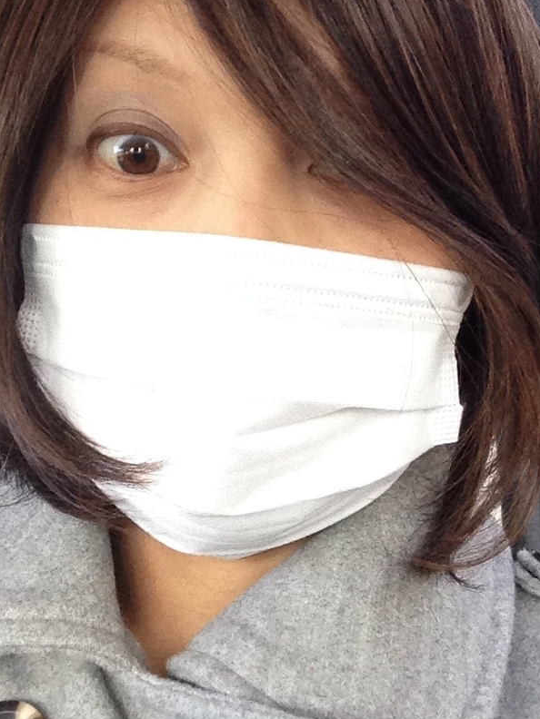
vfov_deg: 36.1
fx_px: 1102
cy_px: 295
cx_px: 205
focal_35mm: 53
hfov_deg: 27.4
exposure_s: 1/30
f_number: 2.4
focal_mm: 2.18
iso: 200
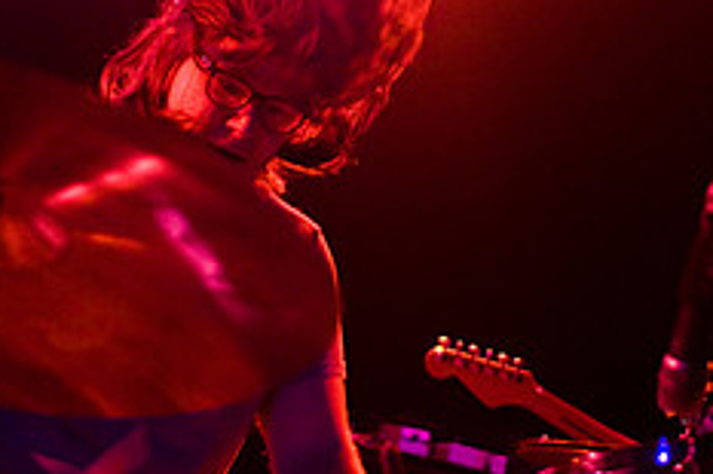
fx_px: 2217
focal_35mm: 112
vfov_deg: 12.2
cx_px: 551
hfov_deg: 18.1
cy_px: 265
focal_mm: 30
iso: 1250
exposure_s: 1/125
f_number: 1.8
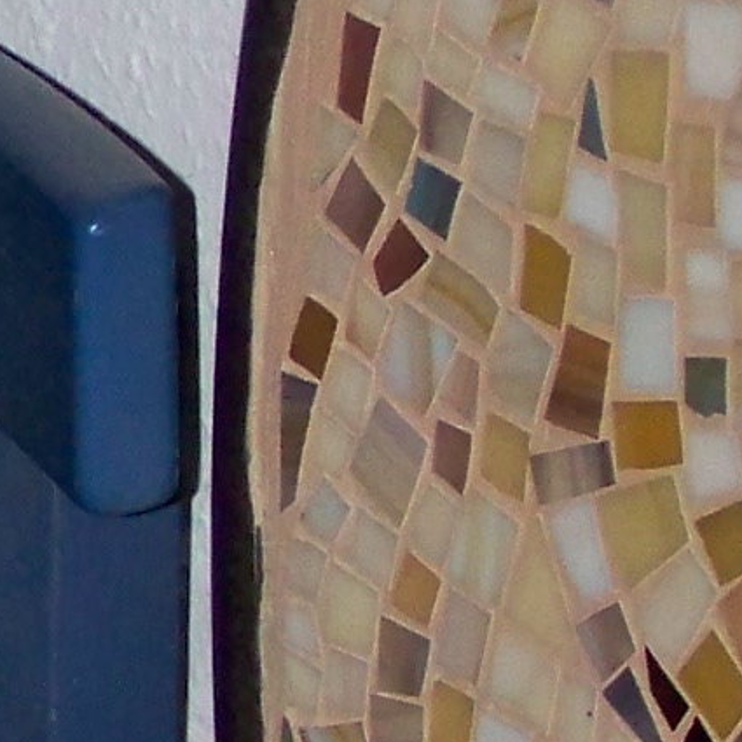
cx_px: -883
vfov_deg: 5.7
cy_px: 499
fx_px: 7445
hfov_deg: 5.5
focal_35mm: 307
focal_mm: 9.4
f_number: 3.2
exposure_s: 1/30
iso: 200
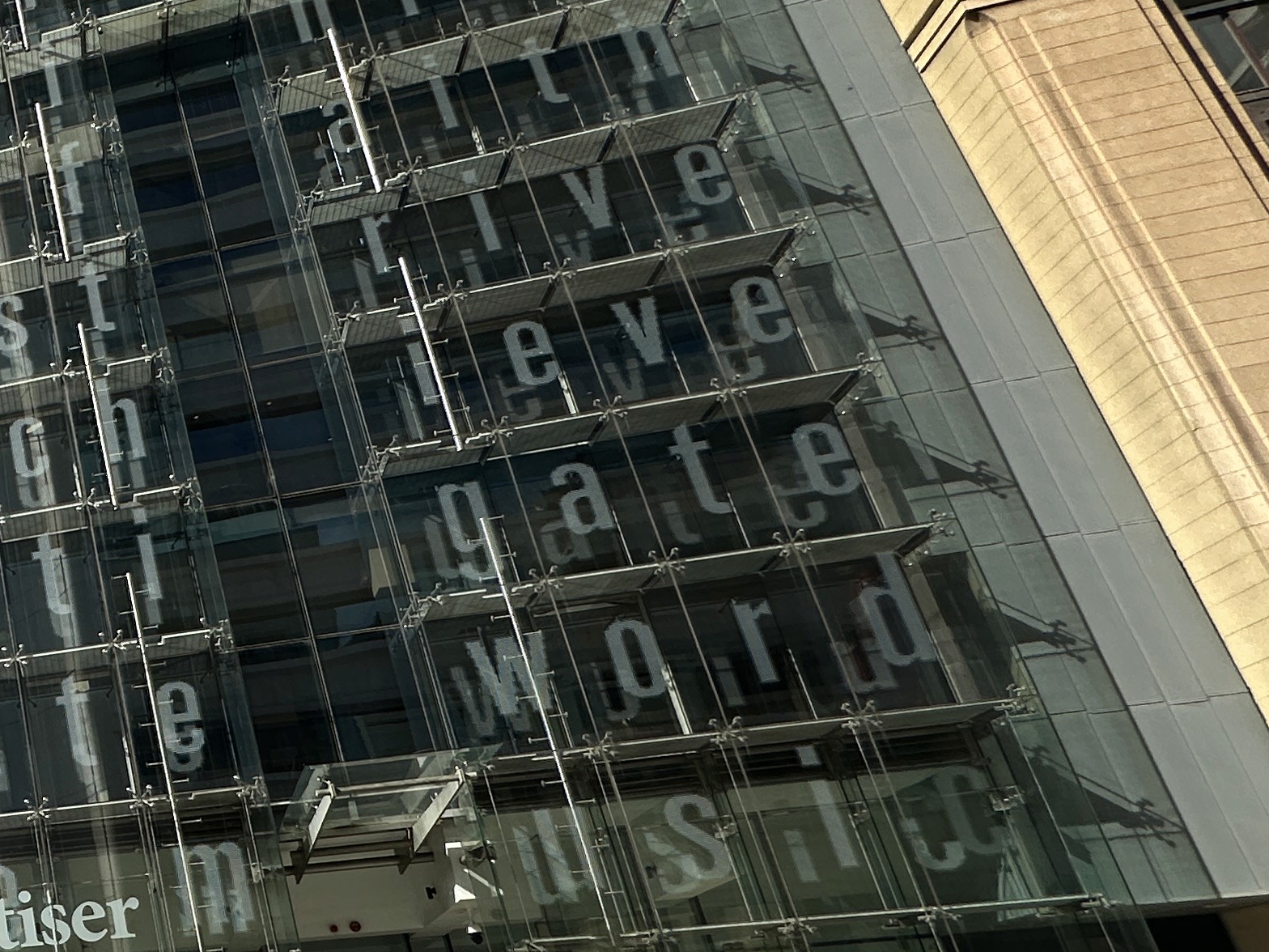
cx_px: -327
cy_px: 635
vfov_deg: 39.2
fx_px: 1320
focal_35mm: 36
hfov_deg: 36.5
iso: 50
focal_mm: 2.22
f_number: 2.2
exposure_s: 1/2681
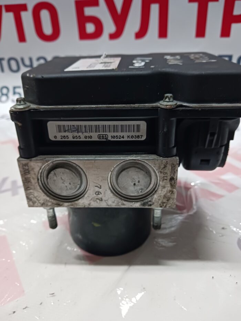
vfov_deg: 65.3
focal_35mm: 27
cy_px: 160
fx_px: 251
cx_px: 120
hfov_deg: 51.4
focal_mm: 4
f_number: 1.8
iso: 500
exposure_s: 1/25
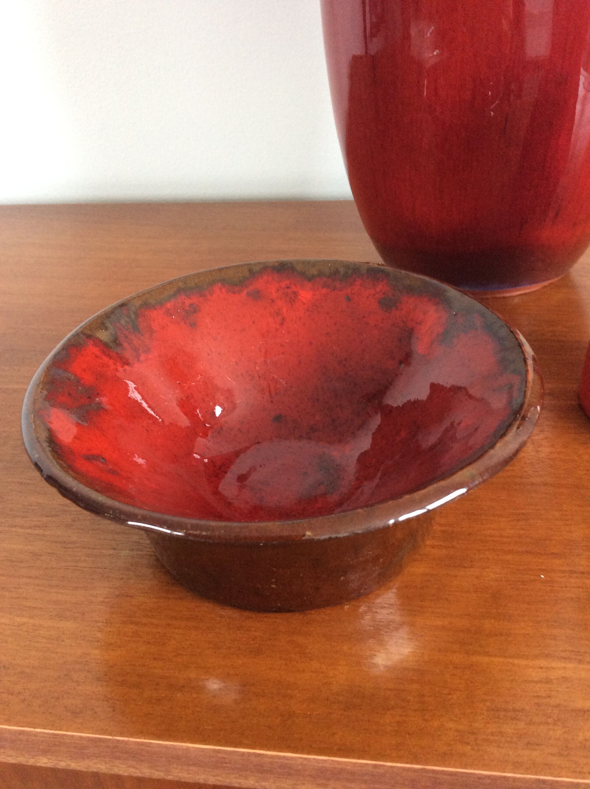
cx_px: 295
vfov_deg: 56.9
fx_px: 729
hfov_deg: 44.1
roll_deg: +4.9
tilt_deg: -31.6
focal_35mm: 32
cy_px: 394
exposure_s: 1/25
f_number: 2.4
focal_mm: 3.3
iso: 125
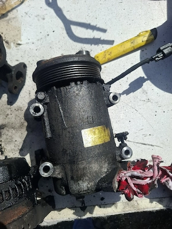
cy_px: 114
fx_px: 152
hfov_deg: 58.9
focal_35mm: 23
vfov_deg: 73.9
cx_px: 86
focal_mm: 5.54
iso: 50
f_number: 1.8
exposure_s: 1/2500
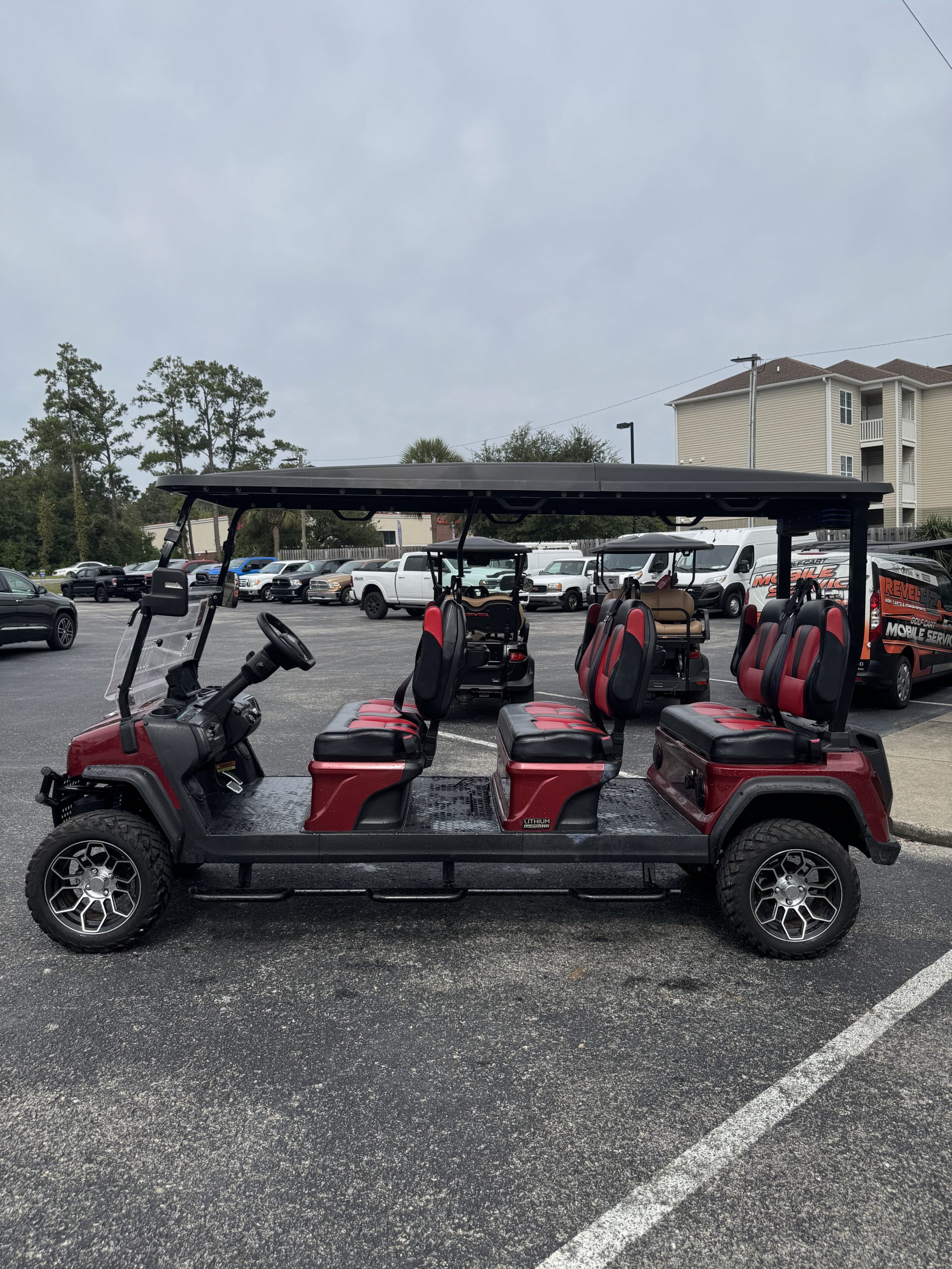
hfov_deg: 56.8
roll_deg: +2.9
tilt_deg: -5.4
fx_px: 880
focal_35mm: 24
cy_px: 634
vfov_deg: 71.6
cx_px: 476
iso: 80
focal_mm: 6.76
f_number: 1.78
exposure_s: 1/5348
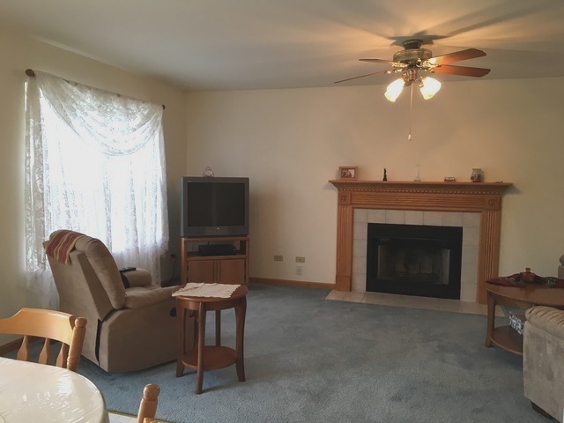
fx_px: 472
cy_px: 212
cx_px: 282
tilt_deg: -4.5
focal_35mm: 29
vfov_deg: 48.2
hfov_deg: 61.7
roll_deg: -0.8
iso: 32
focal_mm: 4.15
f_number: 2.2
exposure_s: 1/30
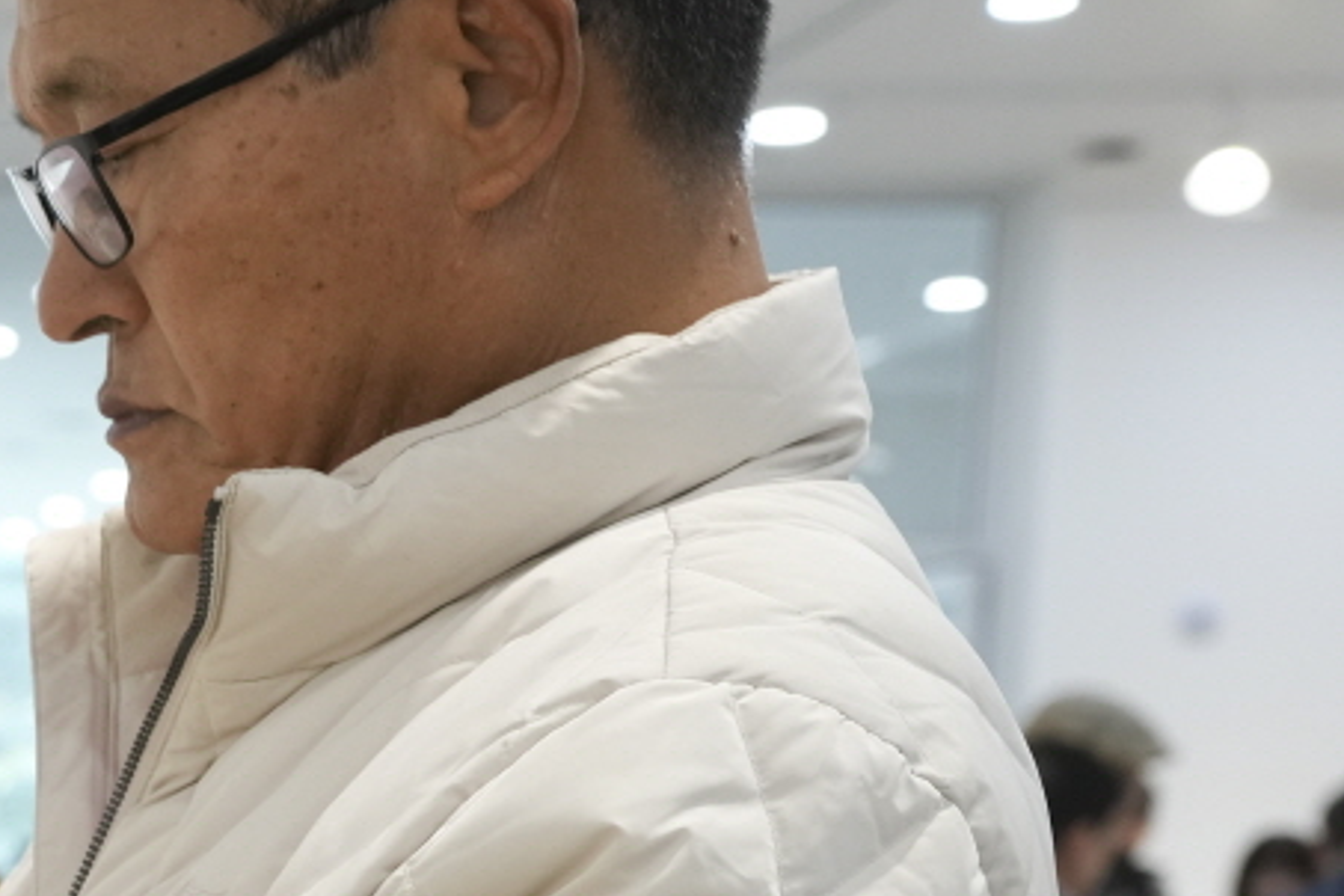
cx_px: -1121
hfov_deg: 13.2
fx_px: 5189
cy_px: 1273
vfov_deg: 9.6
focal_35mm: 139
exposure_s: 1/160
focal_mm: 35
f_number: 4
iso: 800
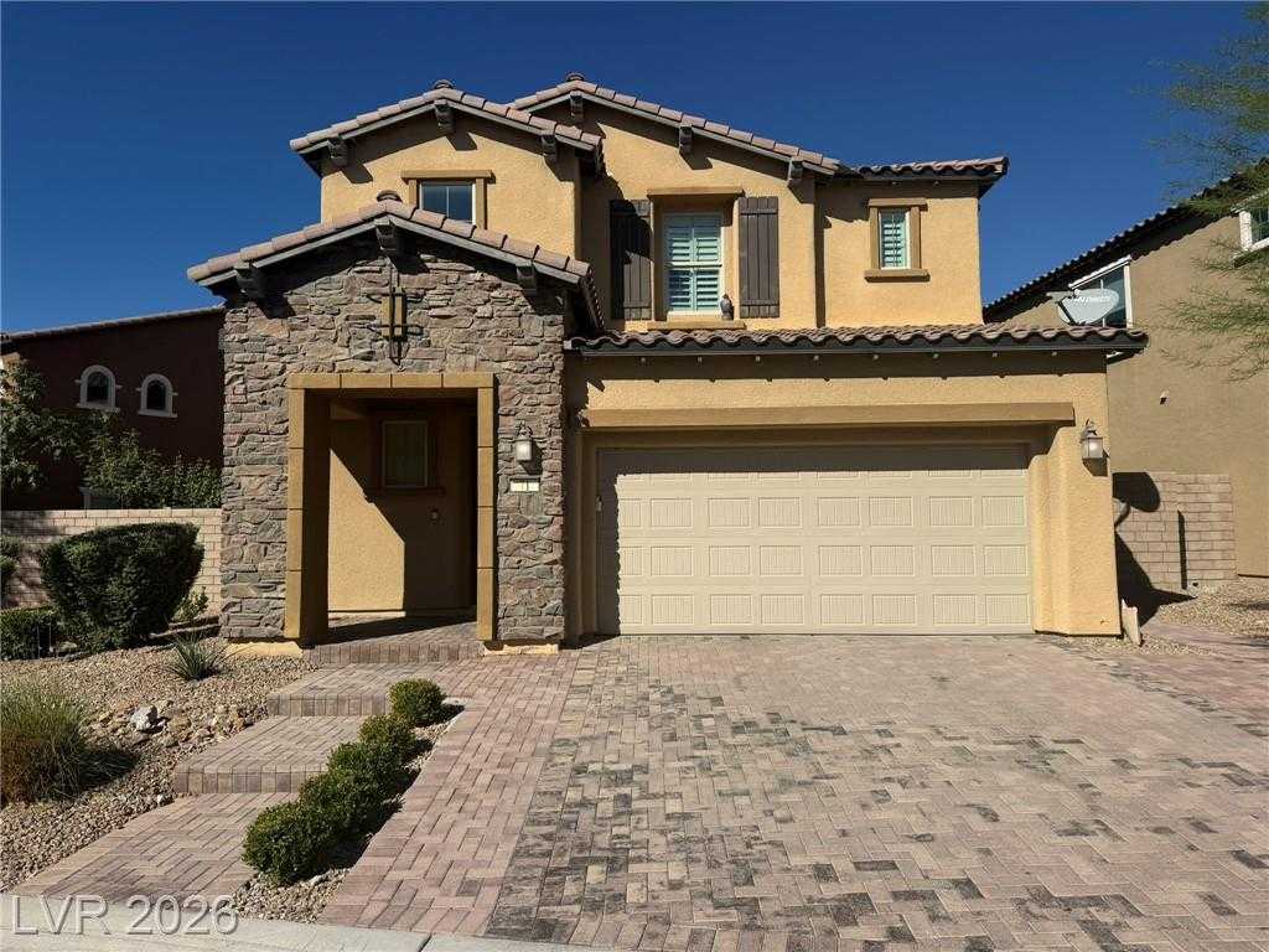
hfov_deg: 71.6
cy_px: 476
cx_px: 634
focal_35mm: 24
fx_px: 880
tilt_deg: +3.1
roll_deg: +0.3
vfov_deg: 56.8
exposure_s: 1/9091
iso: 80
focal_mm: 6.76
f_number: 1.78
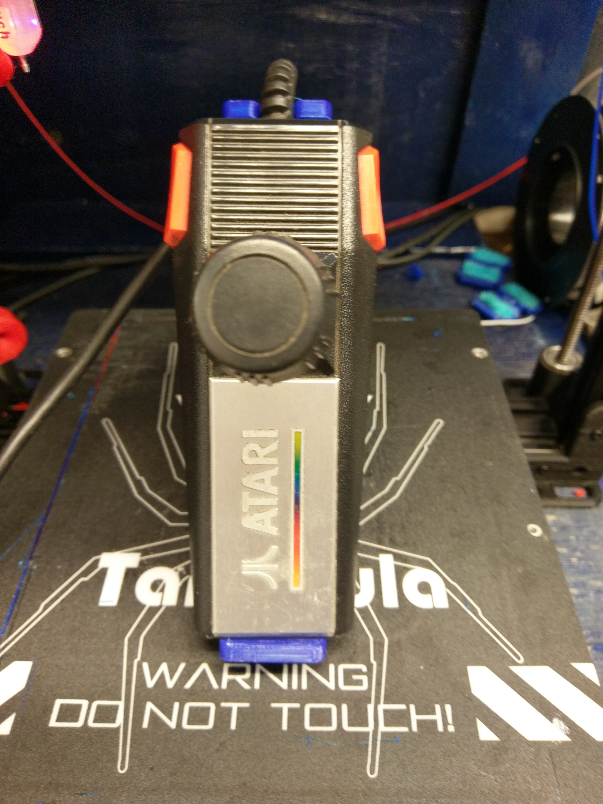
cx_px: 302
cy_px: 402
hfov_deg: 53.1
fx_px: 604
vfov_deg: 67.3
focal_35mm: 26
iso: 320
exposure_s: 1/24
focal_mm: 4.58
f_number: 1.8
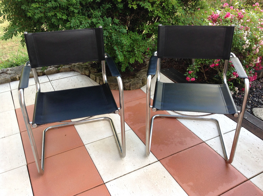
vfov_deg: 40.6
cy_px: 98
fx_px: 266
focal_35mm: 35
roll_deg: +1.3
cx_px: 132
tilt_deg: -31.9
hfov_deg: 52.7
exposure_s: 1/33
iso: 50
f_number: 2.4
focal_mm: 4.28
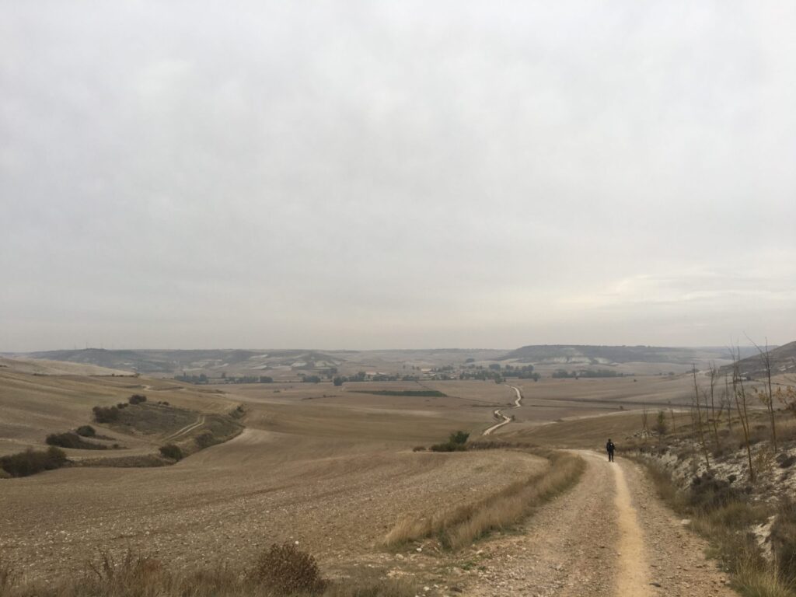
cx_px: 398
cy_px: 298
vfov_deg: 48.2
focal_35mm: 29
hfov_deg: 61.7
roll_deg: +0.7
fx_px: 667
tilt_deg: +5.5
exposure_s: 1/106
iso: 25
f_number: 2.2
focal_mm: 4.15
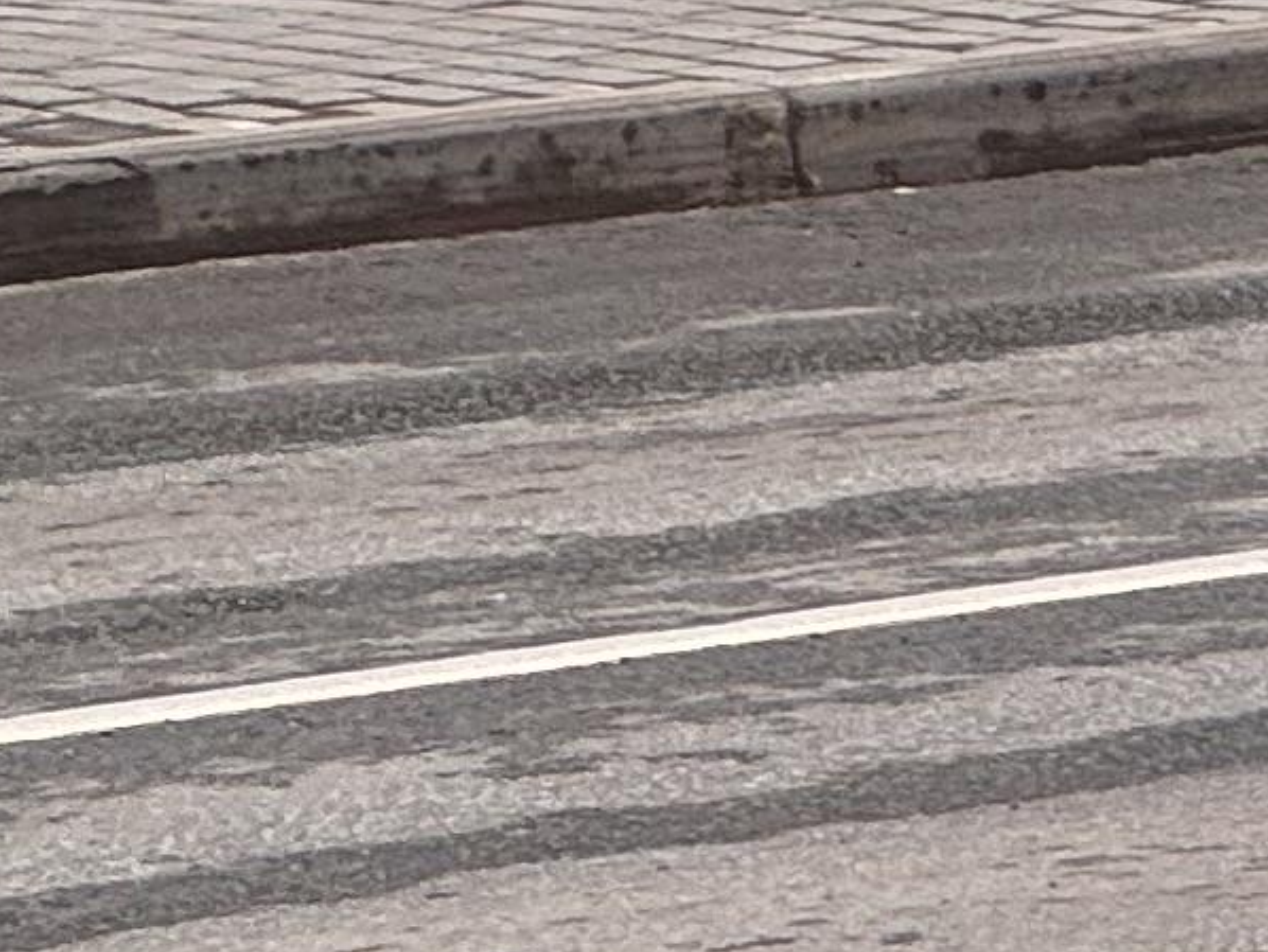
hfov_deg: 3.7
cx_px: 3914
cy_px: -702
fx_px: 19019
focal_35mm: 519
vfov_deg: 2.9
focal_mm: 9
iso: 40
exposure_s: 1/99
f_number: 2.8
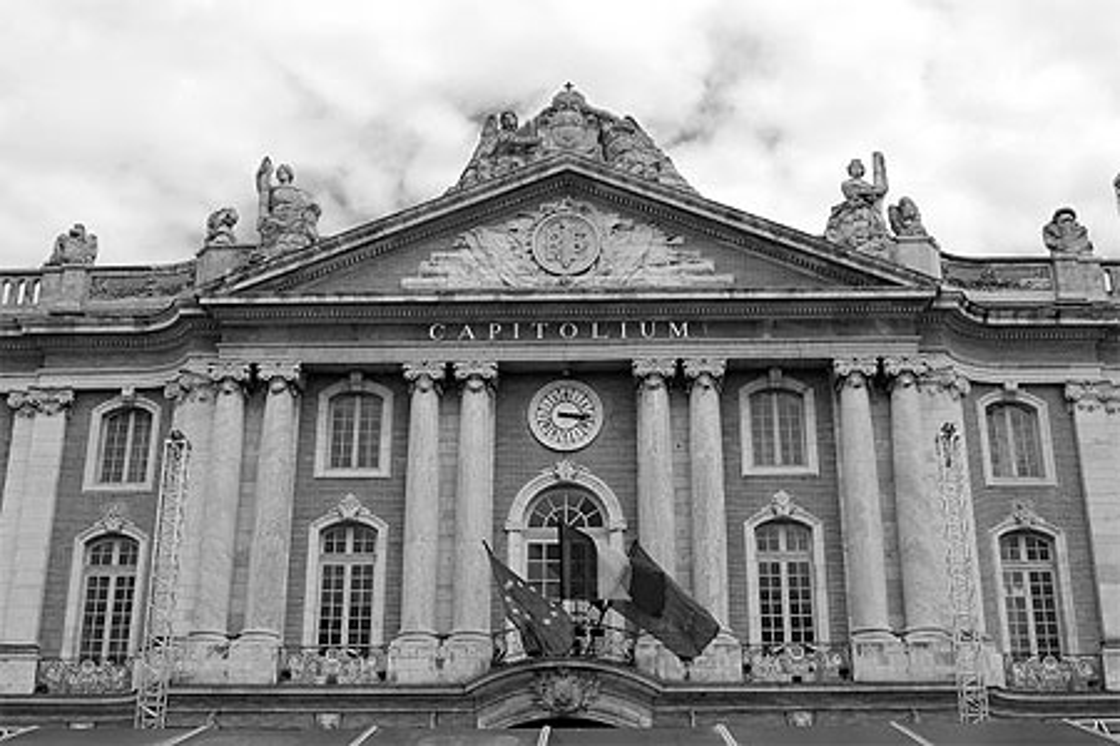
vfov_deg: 29.9
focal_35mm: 45
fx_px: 1400
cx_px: 560
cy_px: 373
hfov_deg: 43.6
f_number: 9
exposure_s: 1/320
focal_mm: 30
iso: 200
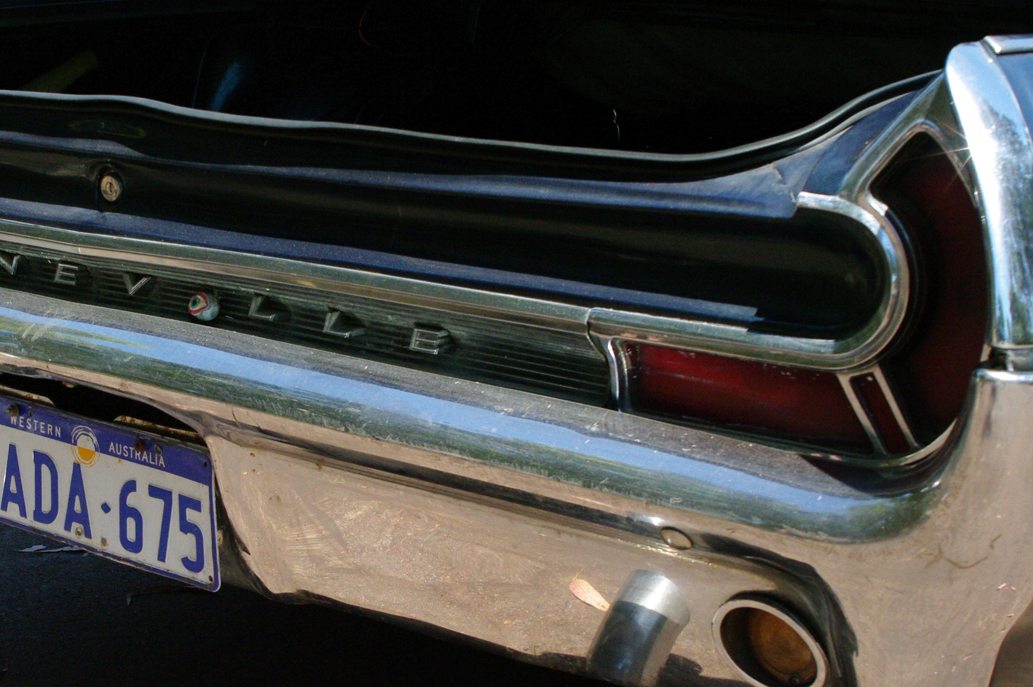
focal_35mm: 68
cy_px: 383
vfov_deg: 20.0
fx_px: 1949
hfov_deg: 29.4
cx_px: 324
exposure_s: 1/750
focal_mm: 28
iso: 1600
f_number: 8
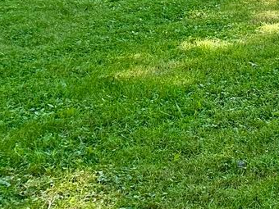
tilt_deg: -5.1
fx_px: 854
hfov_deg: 14.7
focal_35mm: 106
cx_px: 587
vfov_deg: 13.2
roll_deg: +0.5
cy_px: -97
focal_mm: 6.86
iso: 80
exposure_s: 1/667
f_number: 1.78
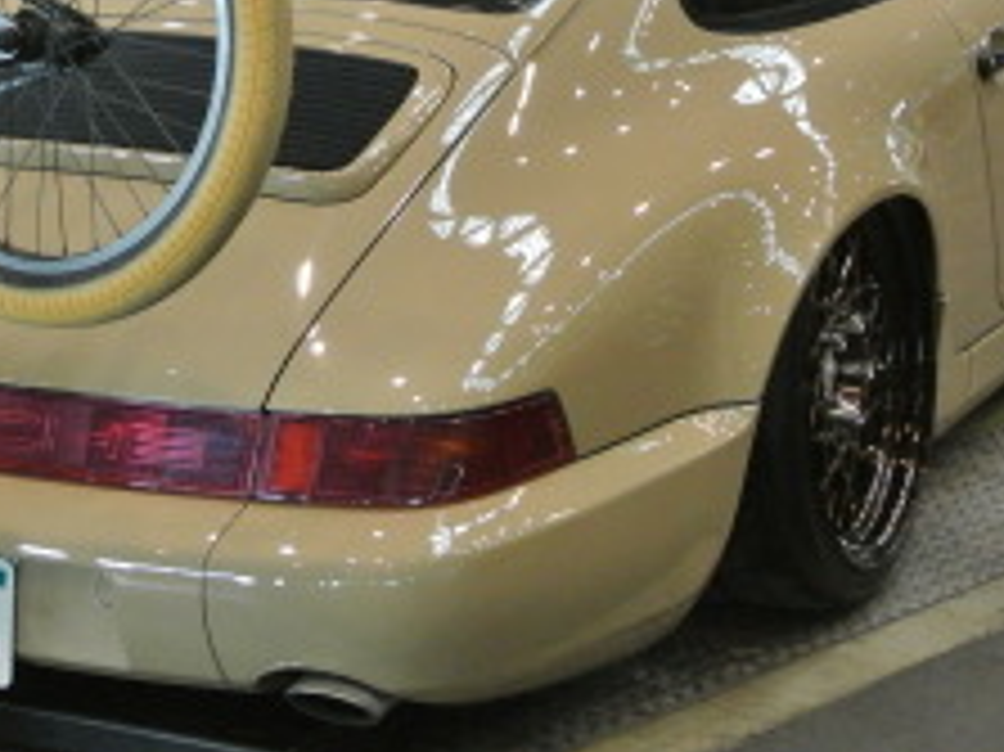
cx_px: 203
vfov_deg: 13.2
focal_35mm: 112
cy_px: 176
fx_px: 3247
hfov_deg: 17.4
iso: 1400
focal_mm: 18.2
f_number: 4.5
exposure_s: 1/30
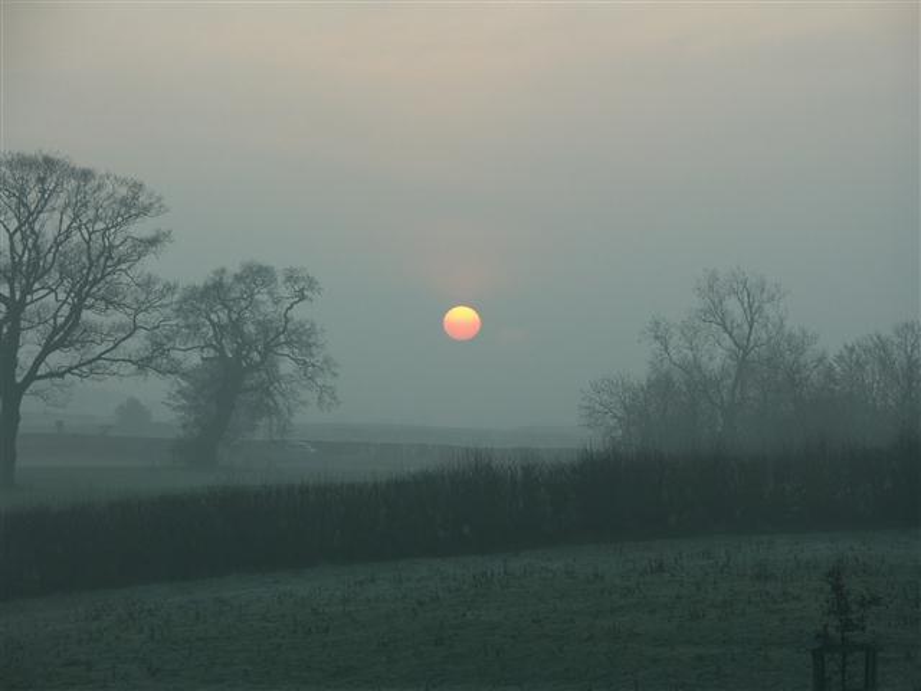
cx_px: 460
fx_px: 4124
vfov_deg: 9.6
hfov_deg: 12.7
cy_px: 346
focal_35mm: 155
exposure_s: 1/160
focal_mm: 39.24
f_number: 3.5
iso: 100
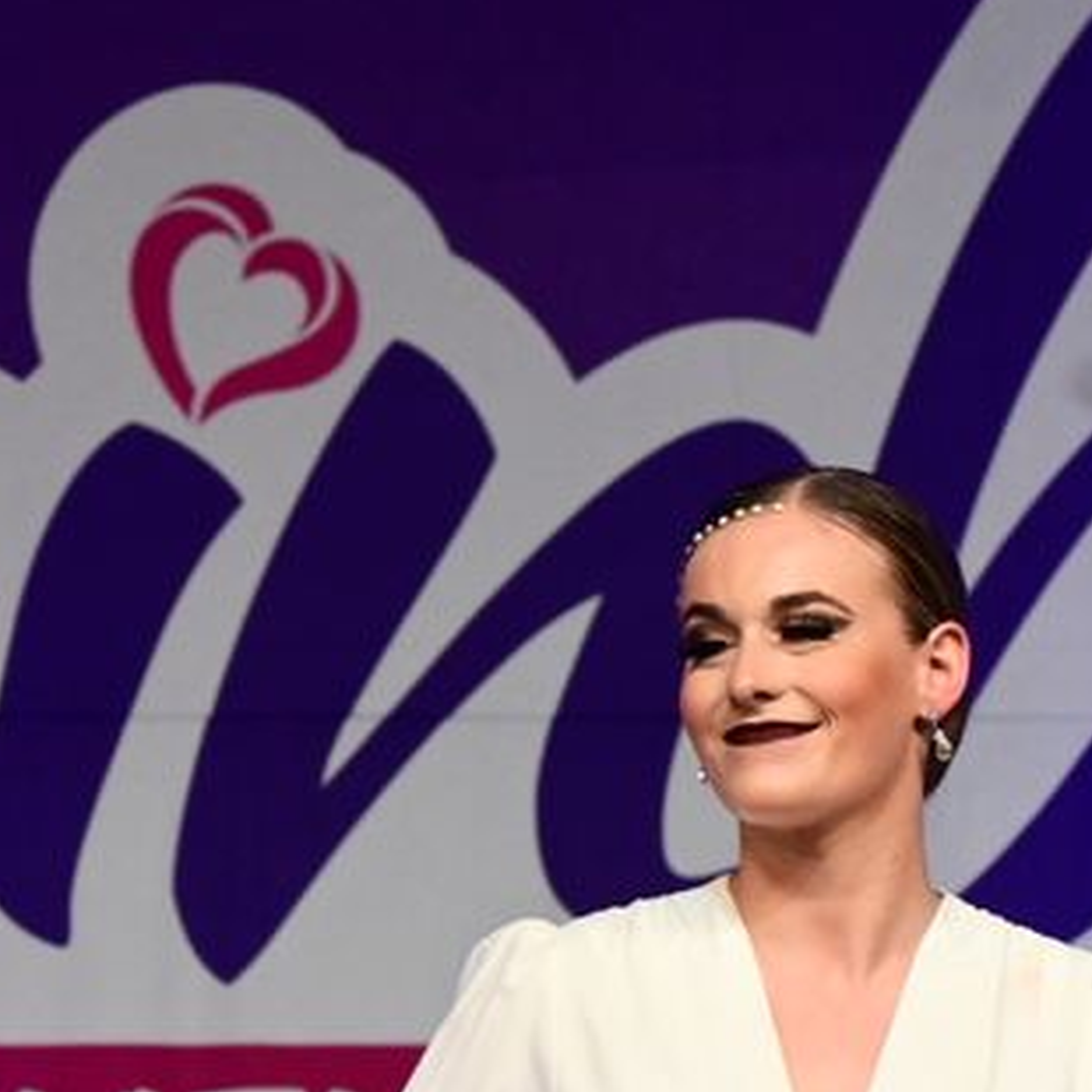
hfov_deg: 3.6
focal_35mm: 493
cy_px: 1680
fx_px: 17595
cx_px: 775
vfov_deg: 3.5
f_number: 8
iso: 2000
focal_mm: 120
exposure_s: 1/200
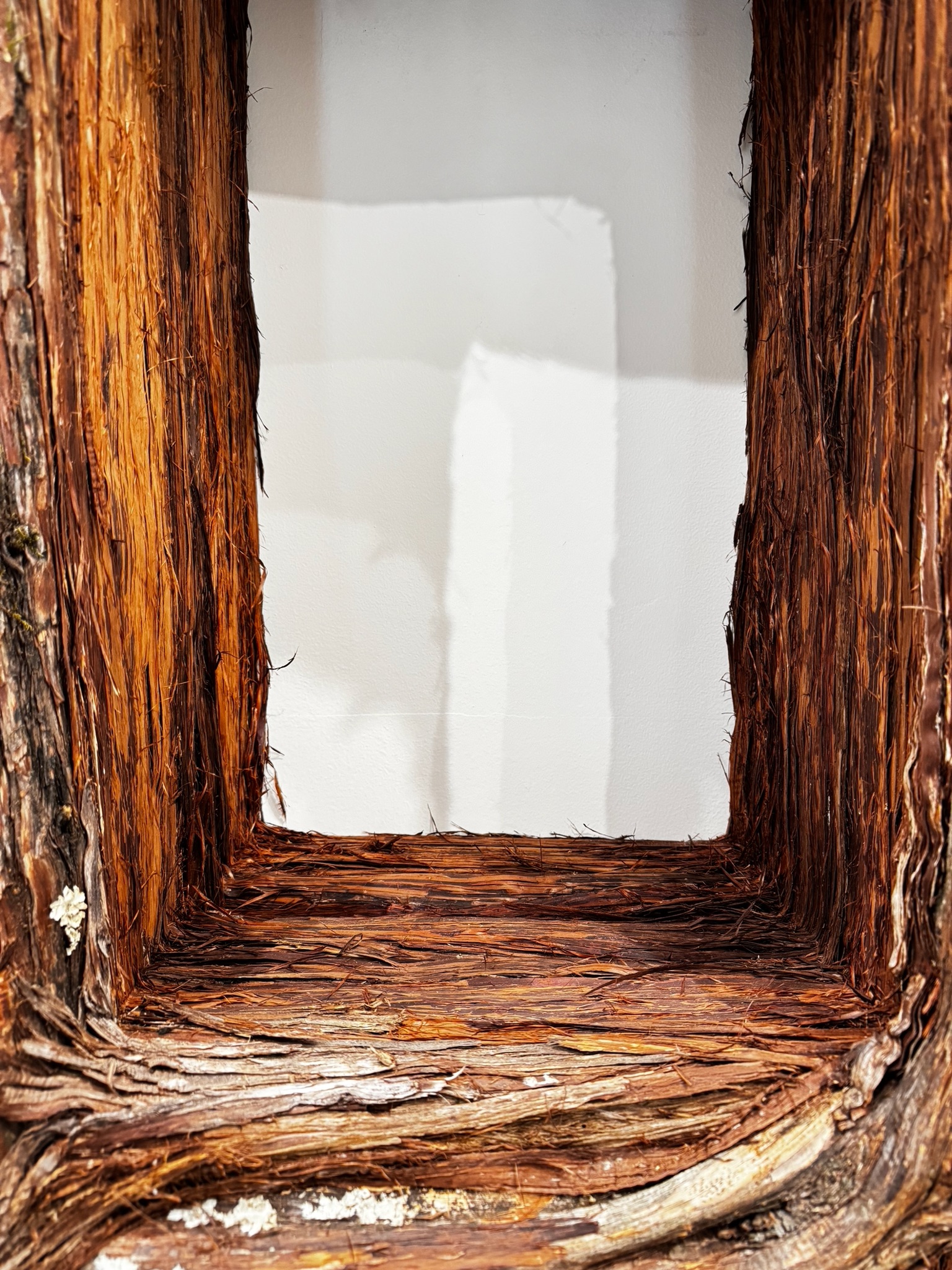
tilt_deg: -3.6
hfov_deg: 56.8
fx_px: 880
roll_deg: +1.2
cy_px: 635
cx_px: 476
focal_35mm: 24
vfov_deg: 71.6
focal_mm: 6.76
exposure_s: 1/60
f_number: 1.78
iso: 500
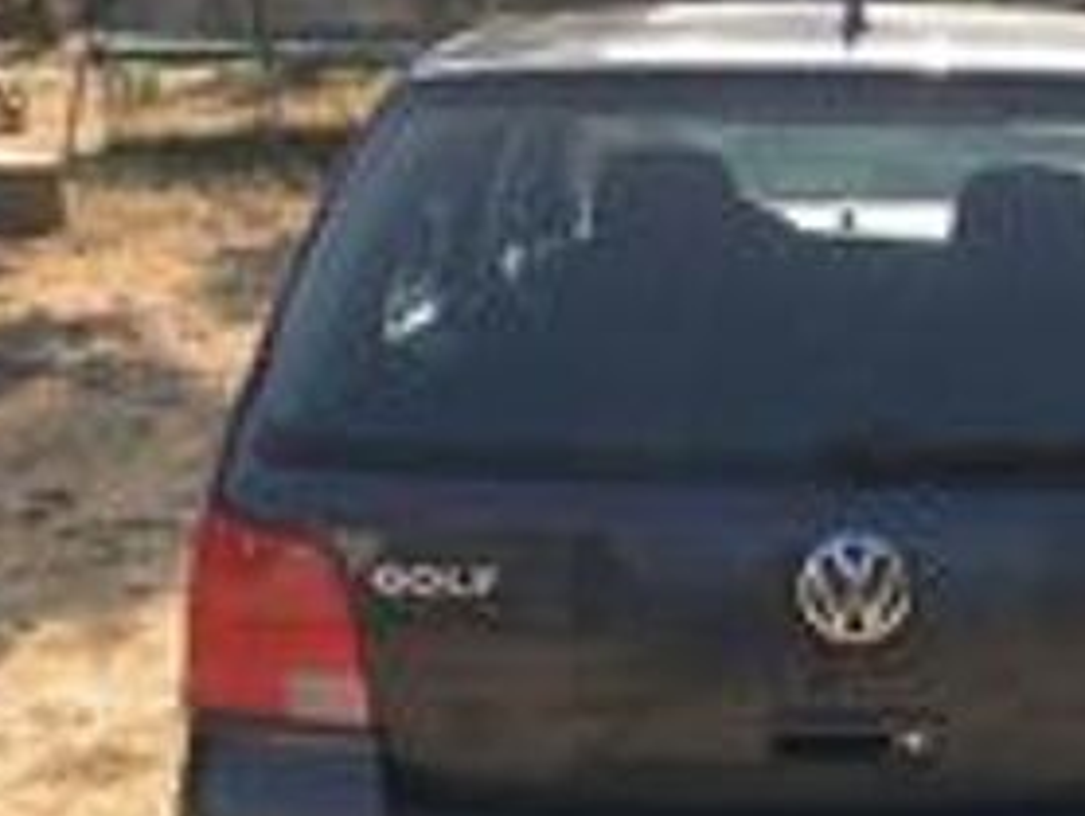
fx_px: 1569
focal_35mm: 50
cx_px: 909
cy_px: 660
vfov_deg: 28.5
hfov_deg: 36.5
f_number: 2.2
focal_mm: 4.15
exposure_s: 1/663
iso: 25
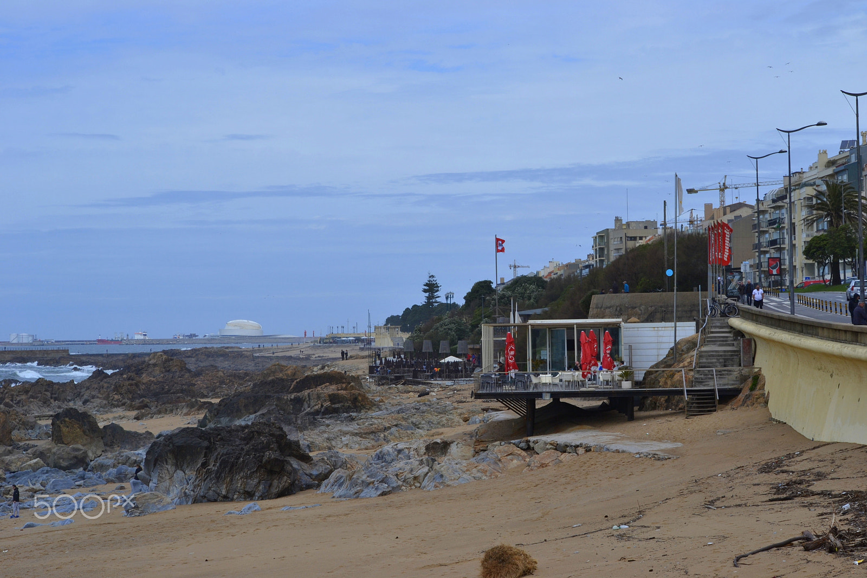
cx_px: 434
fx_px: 1986
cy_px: 289
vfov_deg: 16.5
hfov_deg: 24.6
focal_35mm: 82
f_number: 11
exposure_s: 1/250
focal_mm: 55
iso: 100
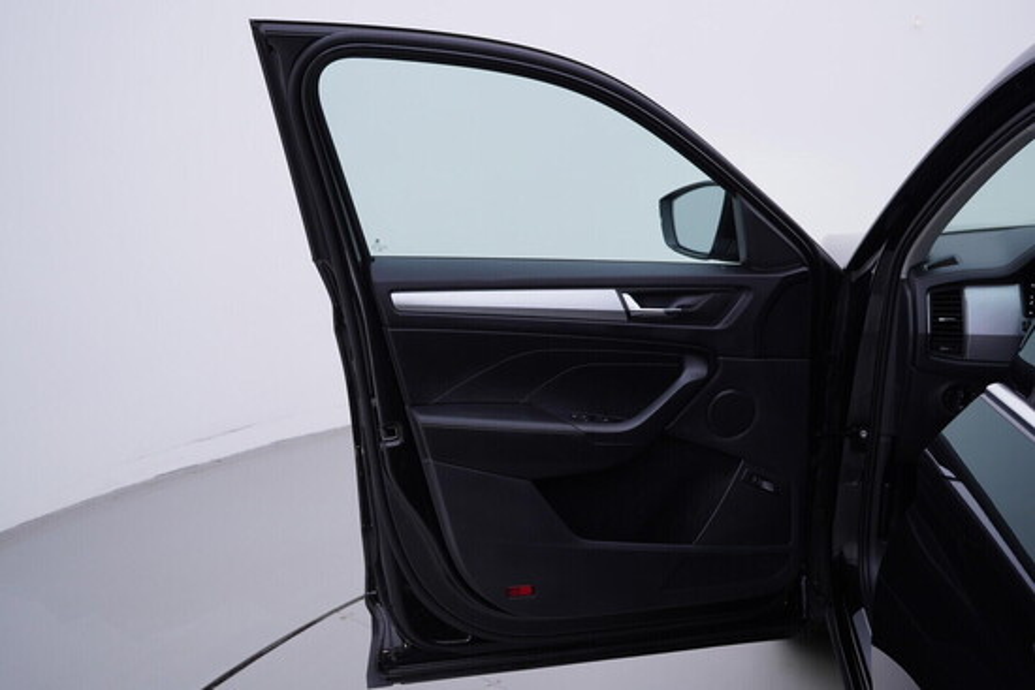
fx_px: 1035
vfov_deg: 36.9
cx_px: 518
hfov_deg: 53.1
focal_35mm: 36
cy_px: 345
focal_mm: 24
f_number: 4
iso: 125
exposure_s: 1/80
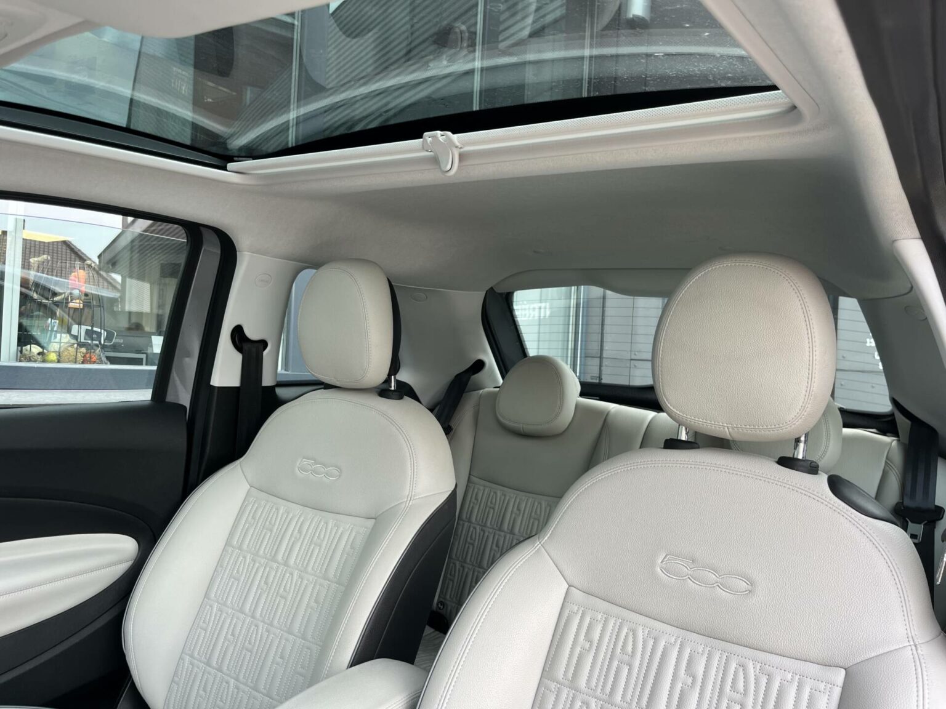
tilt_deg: -0.4
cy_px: 354
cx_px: 473
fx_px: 711
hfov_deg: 67.3
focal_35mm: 26
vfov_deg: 53.1
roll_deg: -2.9
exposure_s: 1/180
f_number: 1.6
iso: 40
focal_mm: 5.1
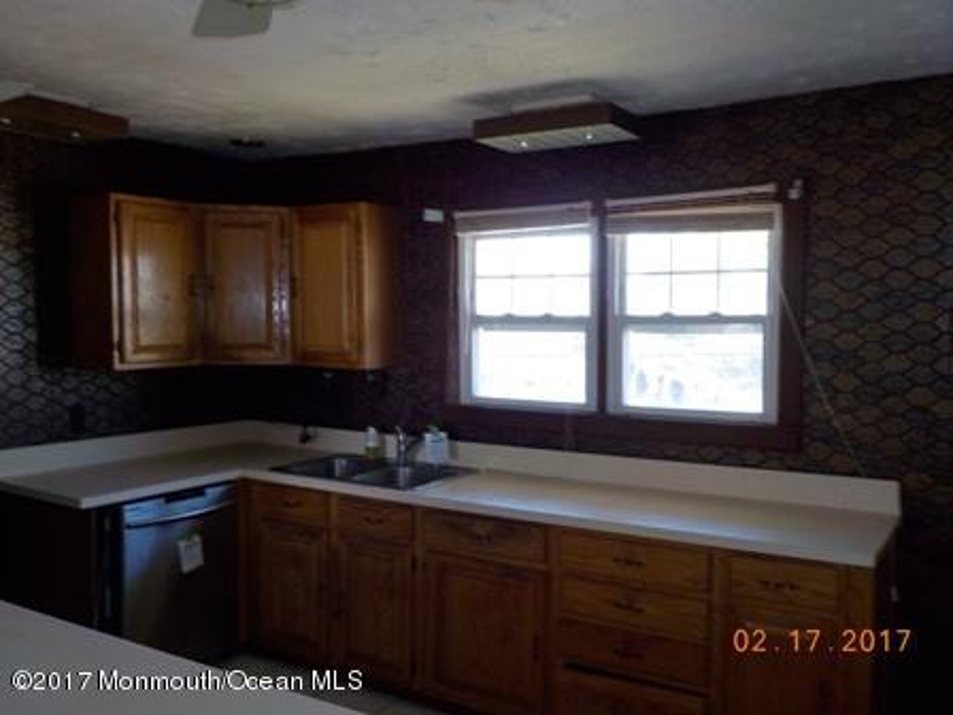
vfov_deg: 46.8
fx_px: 826
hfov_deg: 60.0
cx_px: 476
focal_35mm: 30
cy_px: 358
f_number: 3.3
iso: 180
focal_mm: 4.1
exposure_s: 1/30
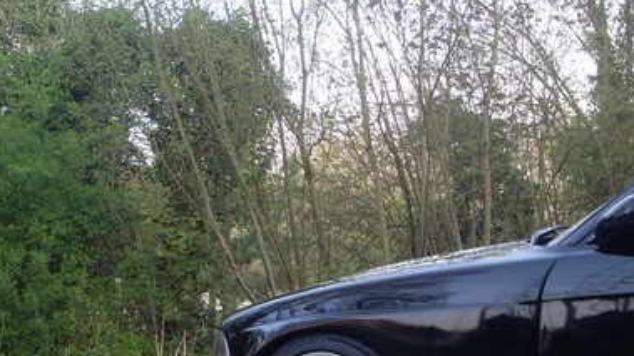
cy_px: 222
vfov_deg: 17.2
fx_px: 1177
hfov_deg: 30.0
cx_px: 396
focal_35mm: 70
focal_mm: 6.3
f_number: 3
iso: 100
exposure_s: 1/90
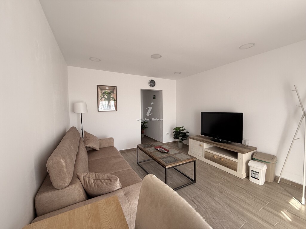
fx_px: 124
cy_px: 114
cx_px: 153
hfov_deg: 102.1
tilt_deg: -2.5
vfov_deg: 85.7
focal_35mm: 14
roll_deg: +0.6
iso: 50
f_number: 2.2
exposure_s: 1/99
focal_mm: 2.22
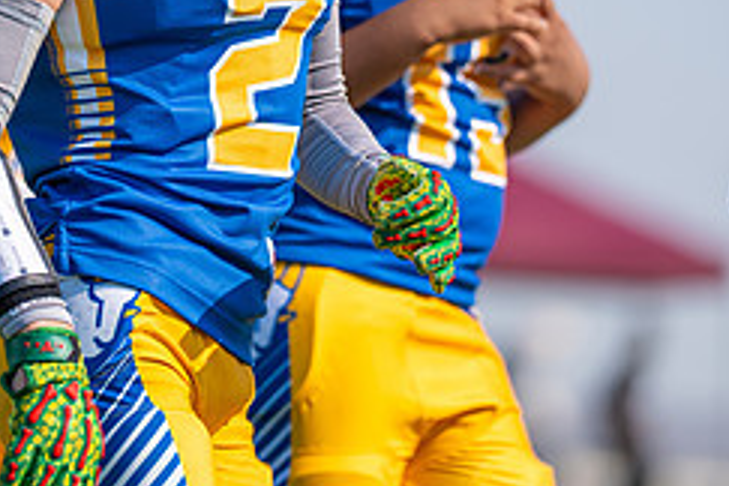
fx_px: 7978
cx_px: 234
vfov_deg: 3.5
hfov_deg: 5.2
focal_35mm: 394
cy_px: -86
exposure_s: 1/3200
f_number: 2.8
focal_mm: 164
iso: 160
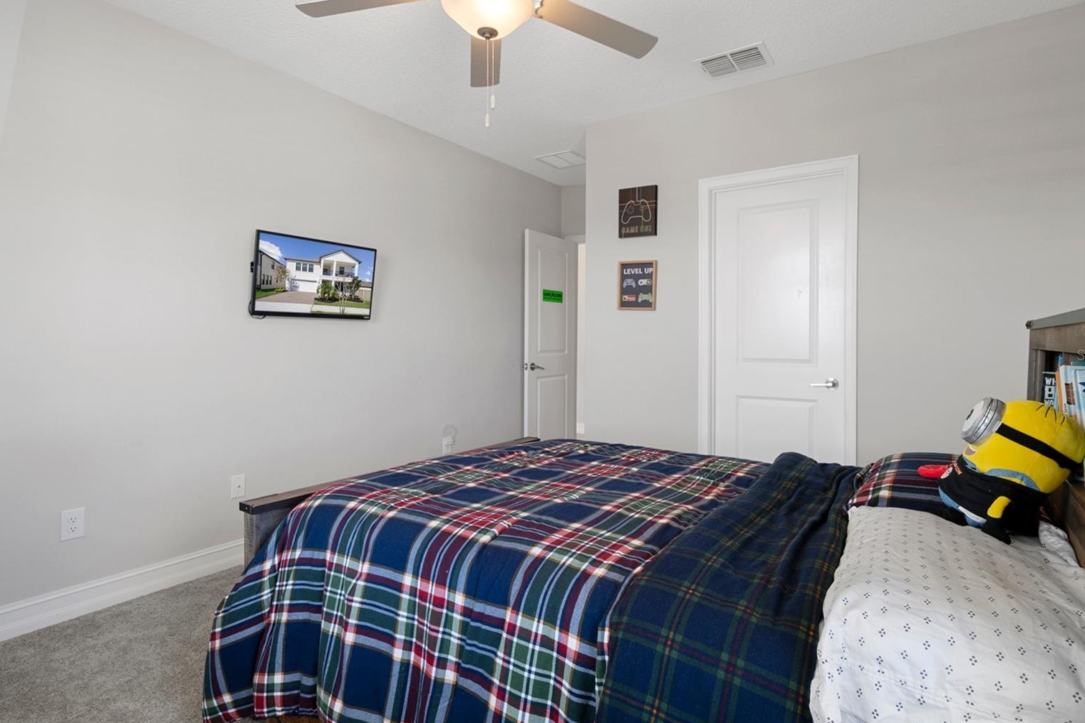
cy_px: 355
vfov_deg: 67.4
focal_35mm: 18
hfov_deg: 90.0
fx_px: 542
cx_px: 567
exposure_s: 1.6
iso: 320
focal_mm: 17
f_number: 9
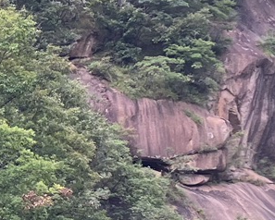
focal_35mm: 184
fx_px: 1499
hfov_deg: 9.8
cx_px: -263
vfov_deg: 8.4
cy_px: 219
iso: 64
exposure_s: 1/121
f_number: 1.8
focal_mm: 3.99
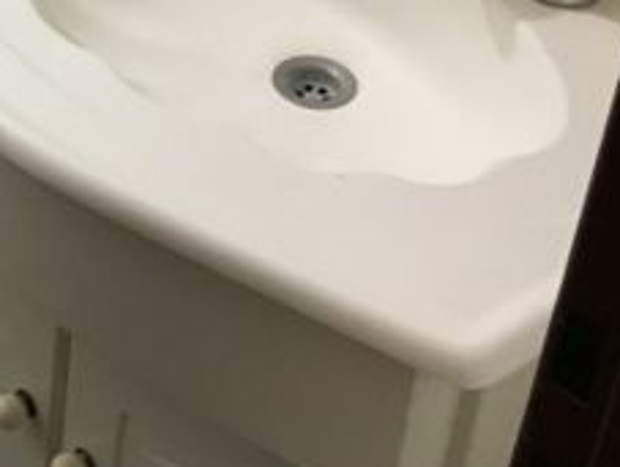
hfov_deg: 16.7
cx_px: -415
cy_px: -251
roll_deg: +1.5
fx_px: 1830
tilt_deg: -27.0
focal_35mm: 102
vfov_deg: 13.6
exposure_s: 1/33
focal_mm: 4.15
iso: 100
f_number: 2.2
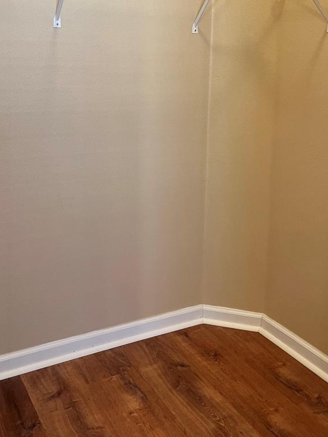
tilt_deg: -9.5
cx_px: 177
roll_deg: -1.1
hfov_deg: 35.1
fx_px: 518
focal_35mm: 41
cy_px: 142
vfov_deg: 45.0
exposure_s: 1/60
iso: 160
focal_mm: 5.1
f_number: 1.6
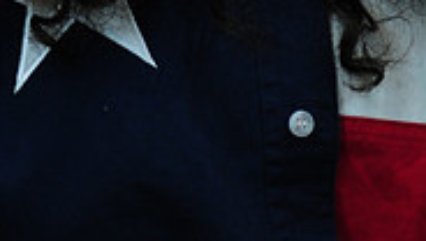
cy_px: -419
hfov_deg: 4.6
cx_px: 212
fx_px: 5311
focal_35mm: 470
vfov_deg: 2.6
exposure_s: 1/125
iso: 640
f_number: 4.2
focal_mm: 95
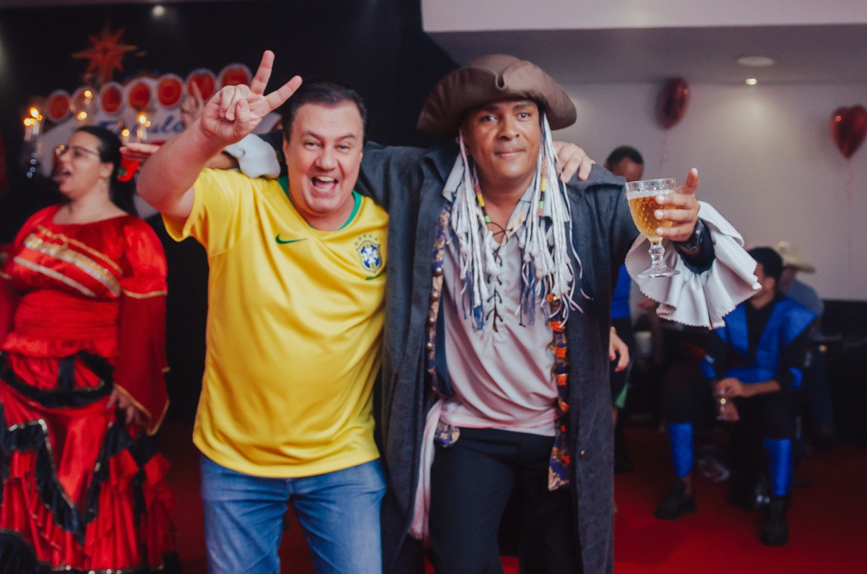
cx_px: 425
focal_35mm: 39
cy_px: 203
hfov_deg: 49.3
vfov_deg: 33.6
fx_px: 945
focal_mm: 18
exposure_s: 1/250
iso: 500
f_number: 2
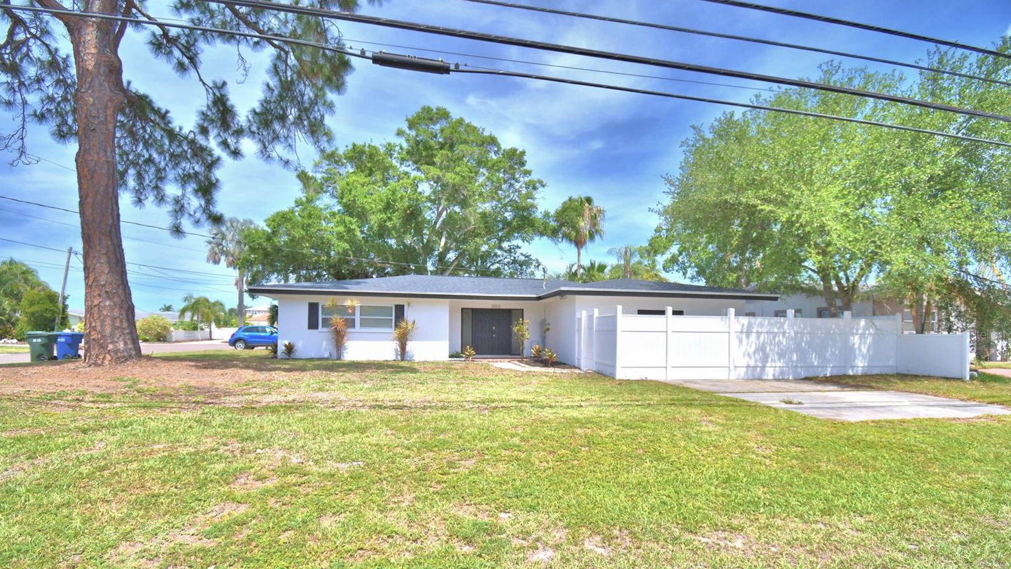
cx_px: 512
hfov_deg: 99.4
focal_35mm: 16
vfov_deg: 66.6
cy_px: 334
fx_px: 429
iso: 100
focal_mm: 10
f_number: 4.5
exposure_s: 1/1600
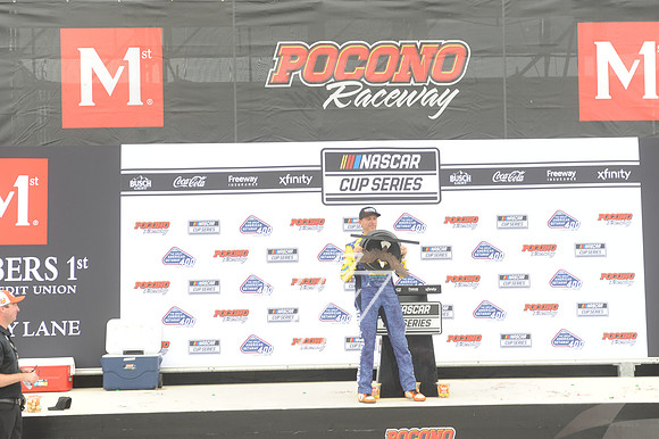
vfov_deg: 19.4
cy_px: 220
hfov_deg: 28.9
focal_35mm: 70
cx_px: 330
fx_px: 1281
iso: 250
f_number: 5.6
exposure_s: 1/125
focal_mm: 70
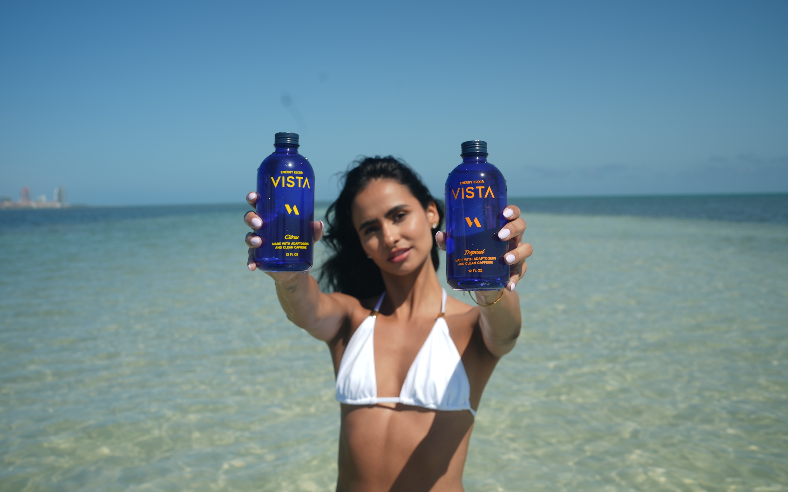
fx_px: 773
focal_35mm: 36
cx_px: 393
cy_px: 252
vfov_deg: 35.3
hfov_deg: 54.0
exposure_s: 1/80
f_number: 6.3
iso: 40
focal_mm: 35
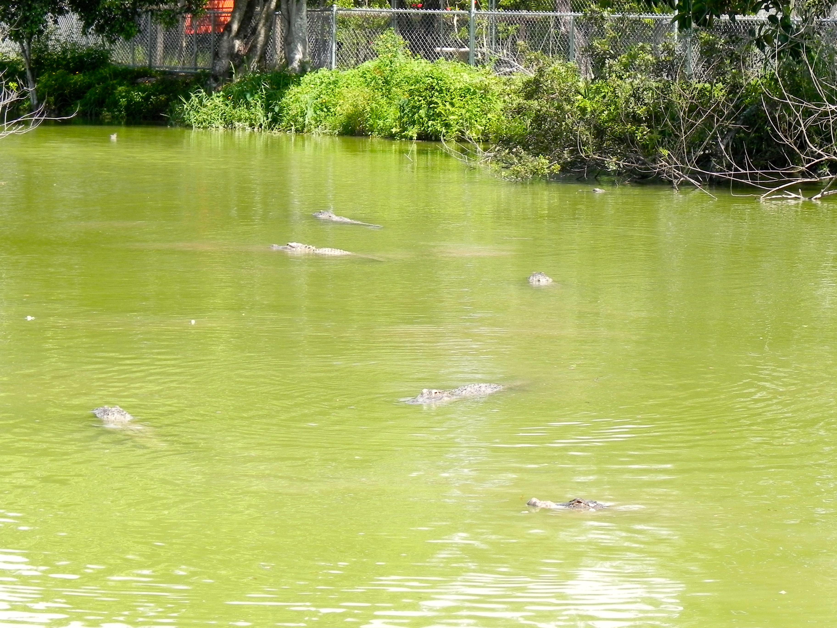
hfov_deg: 13.7
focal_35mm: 144
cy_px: 314
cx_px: 418
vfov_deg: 10.3
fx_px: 3482
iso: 160
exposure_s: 1/211
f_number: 5.6
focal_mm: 25.7
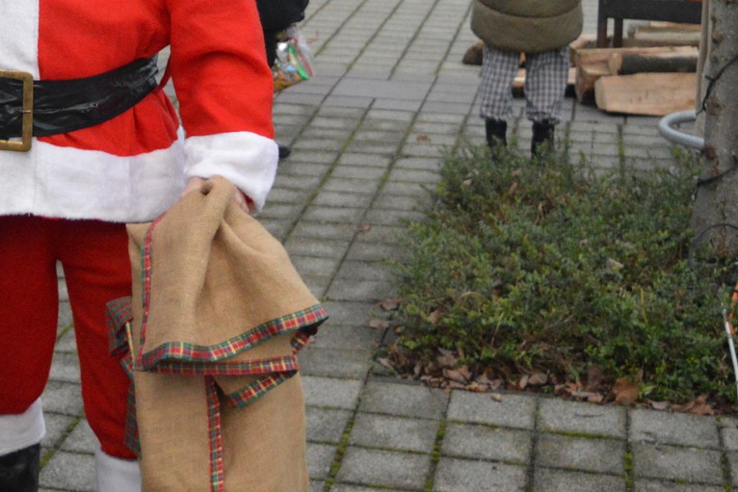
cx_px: 62
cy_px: -5
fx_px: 1825
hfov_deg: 22.3
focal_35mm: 89
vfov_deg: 15.1
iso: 3200
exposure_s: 1/500
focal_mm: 28
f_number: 4.2
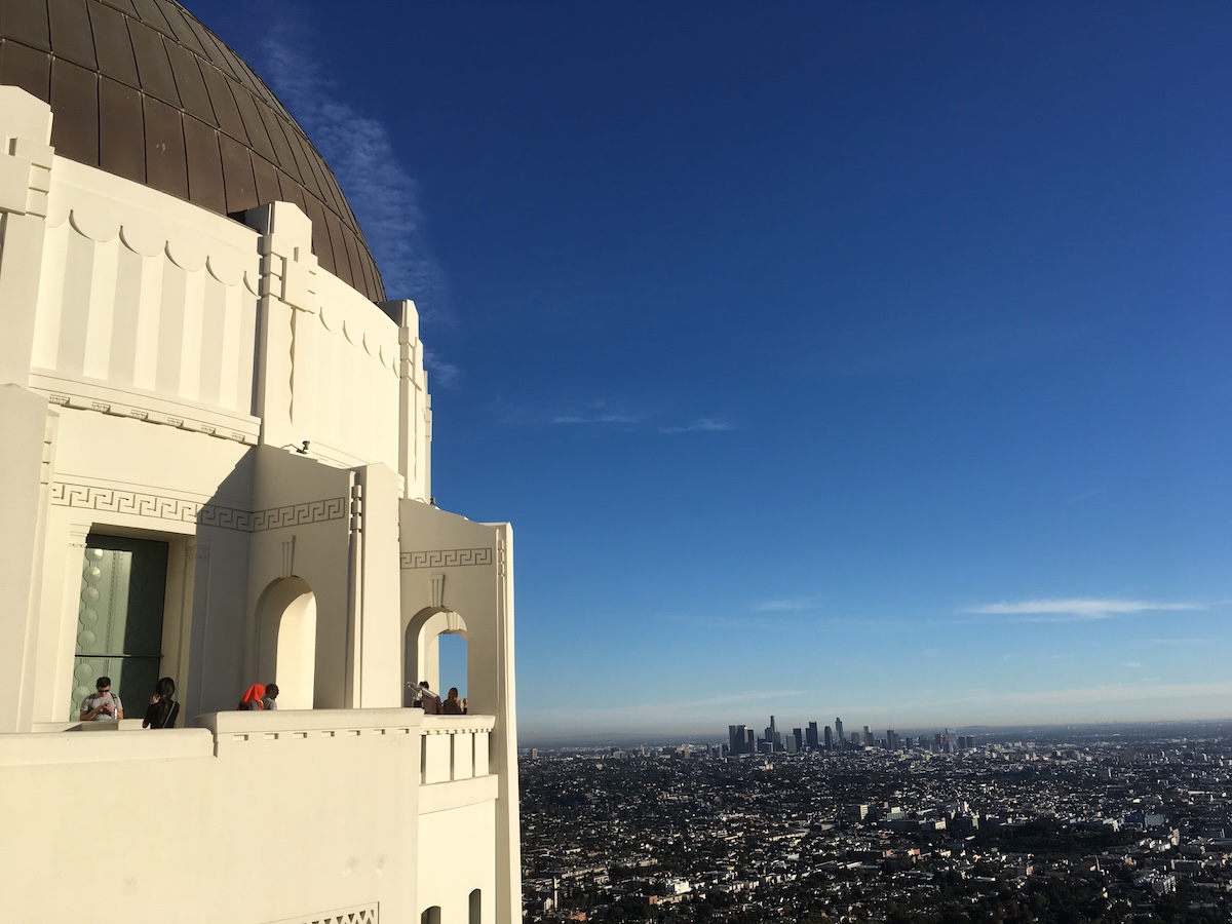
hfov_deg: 61.7
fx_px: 1032
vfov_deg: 48.2
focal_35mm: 29
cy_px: 462
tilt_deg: +14.7
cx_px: 616
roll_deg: +1.6
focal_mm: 4.15
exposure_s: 1/2198
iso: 25
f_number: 2.2
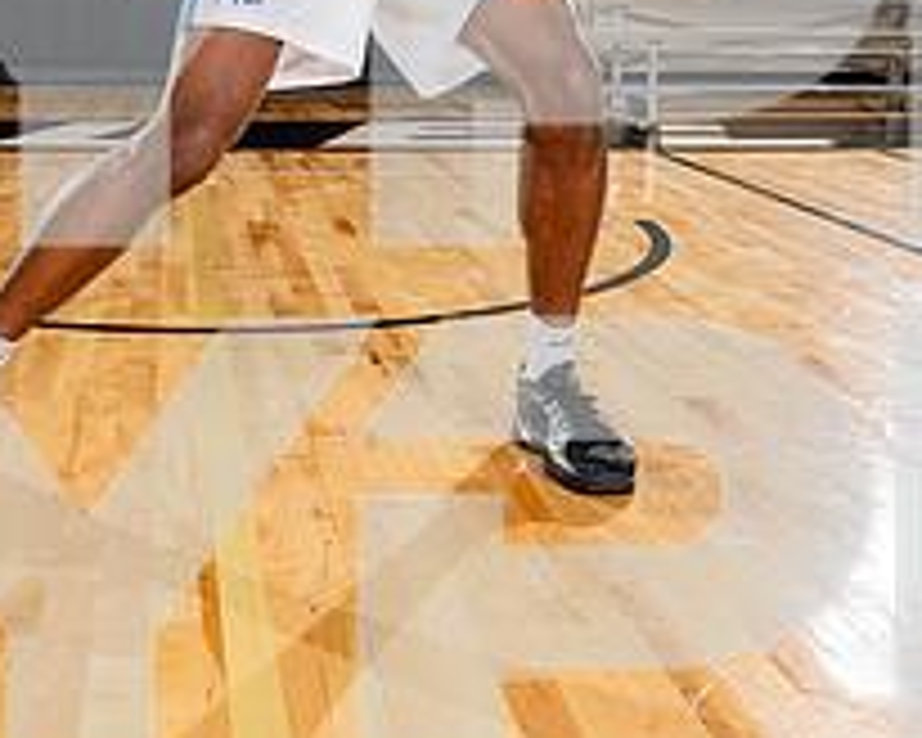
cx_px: 283
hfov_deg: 34.9
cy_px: 11
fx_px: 1446
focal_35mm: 53
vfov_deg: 27.1
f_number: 8
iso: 250
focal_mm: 20
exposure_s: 1/250
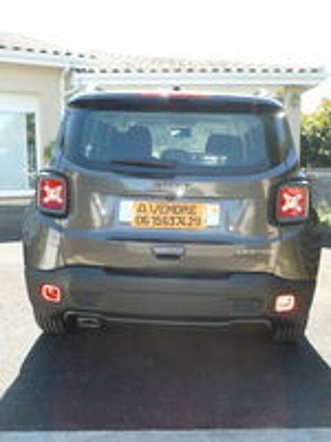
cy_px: 221
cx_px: 166
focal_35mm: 35
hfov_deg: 40.7
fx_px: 446
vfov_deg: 52.6
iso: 100
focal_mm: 5.8
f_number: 2.8
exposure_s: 1/200
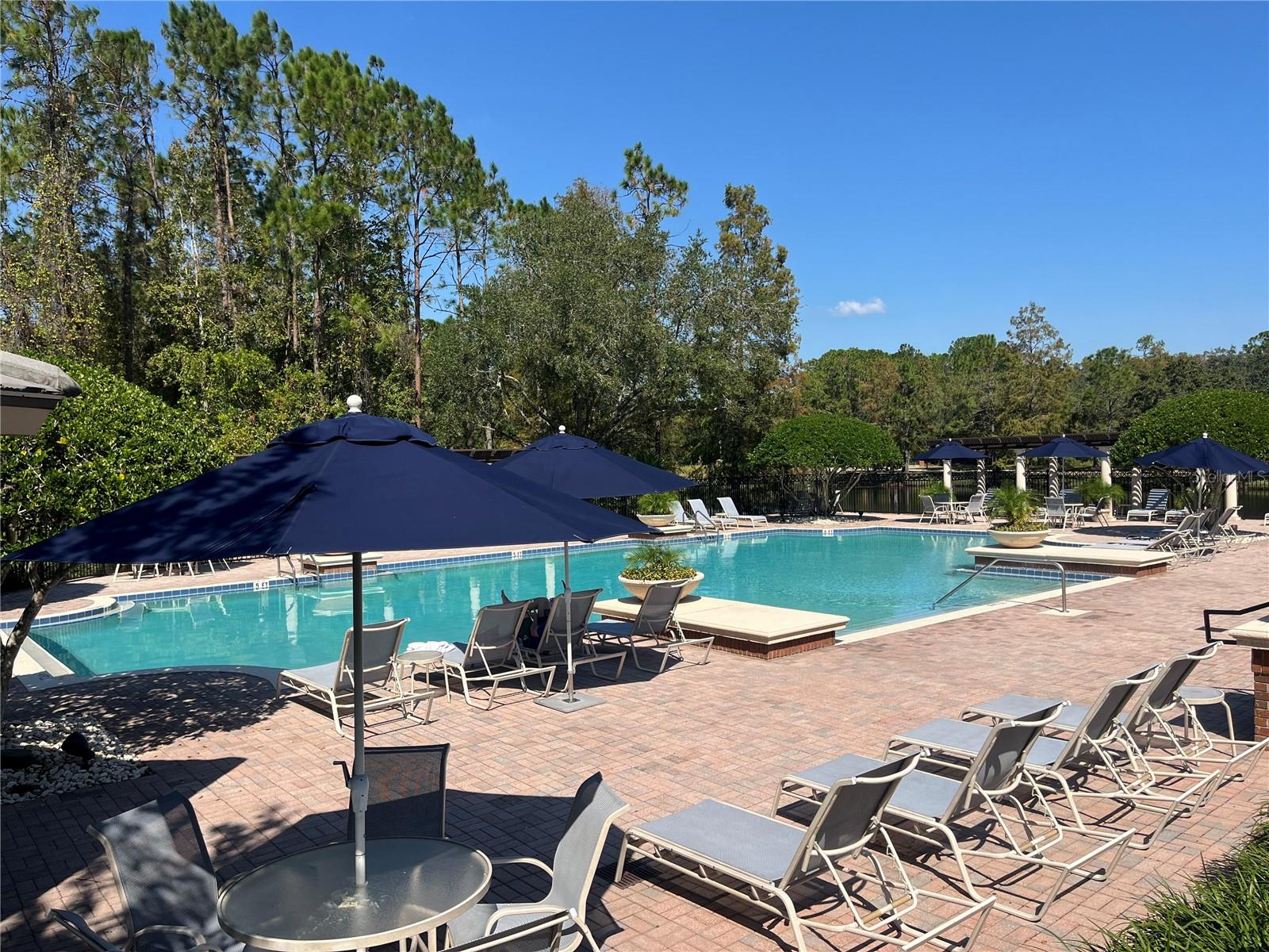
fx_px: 953
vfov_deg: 53.1
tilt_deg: +0.2
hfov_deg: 67.3
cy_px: 476
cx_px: 634
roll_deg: +1.1
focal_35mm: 26
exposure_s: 1/4310
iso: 50
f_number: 1.6
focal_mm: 5.1
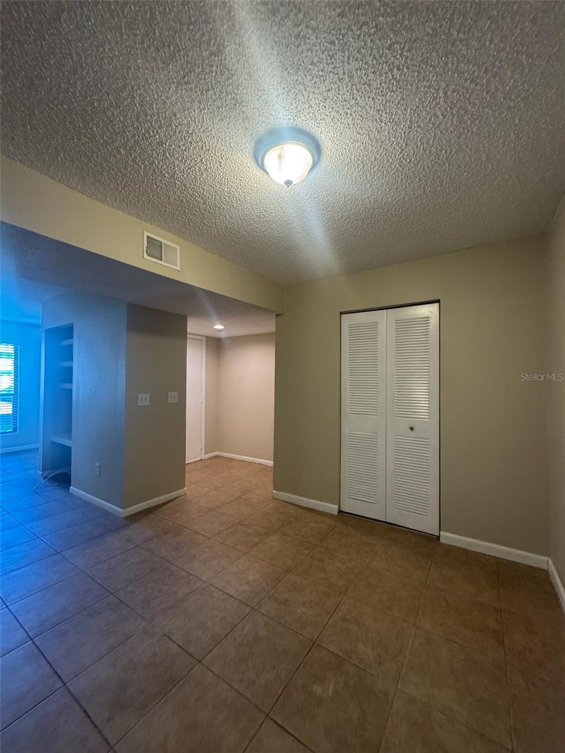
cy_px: 376
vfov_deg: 102.1
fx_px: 305
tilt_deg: +3.2
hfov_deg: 85.7
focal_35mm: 14
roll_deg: -0.5
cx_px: 282
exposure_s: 1/60
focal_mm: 2.22
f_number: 2.2
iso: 250
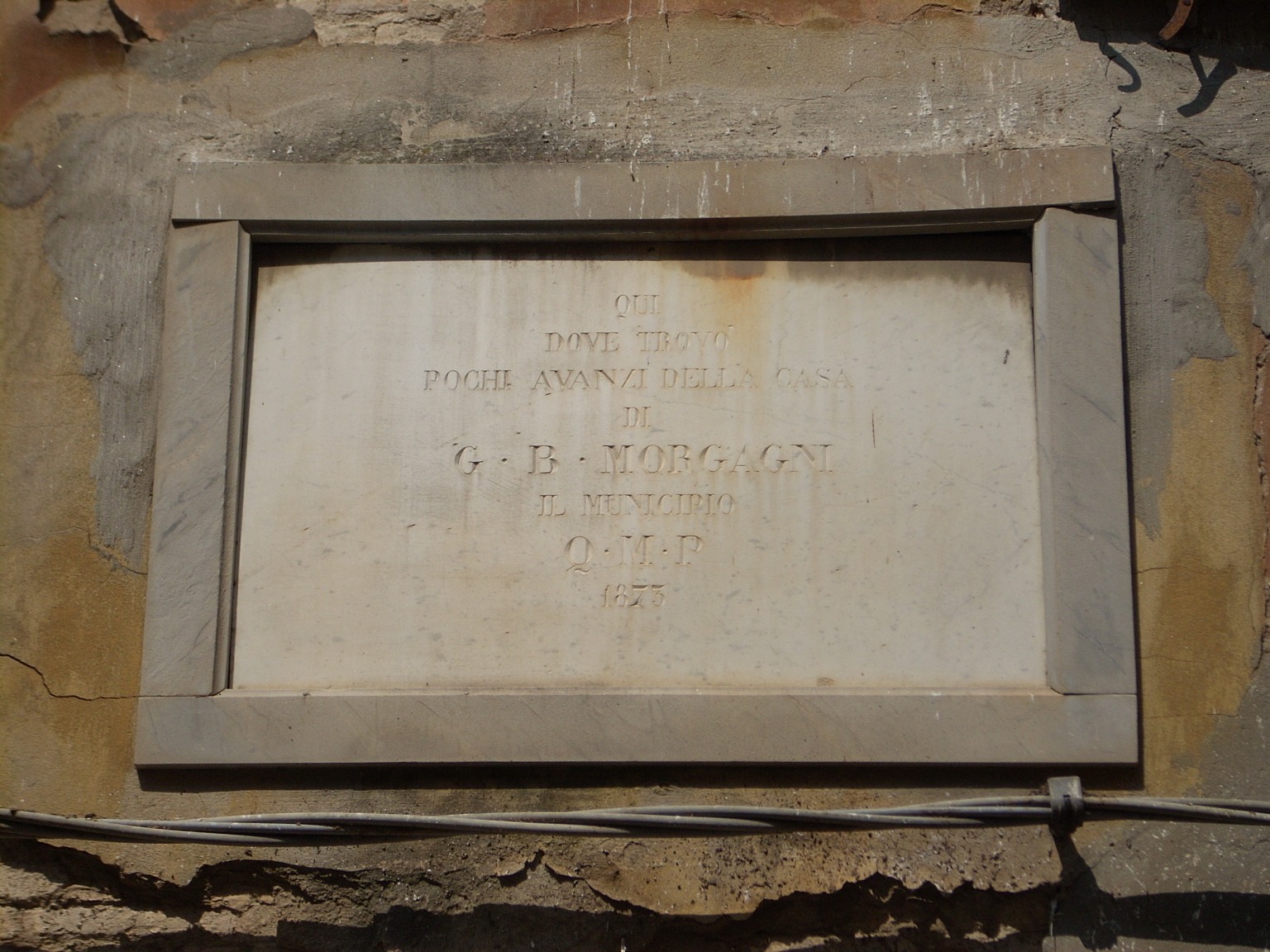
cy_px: 476
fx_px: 4146
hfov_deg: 17.4
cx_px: 635
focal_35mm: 113
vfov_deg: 13.1
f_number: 10.4
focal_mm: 18.6
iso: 64
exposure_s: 1/201
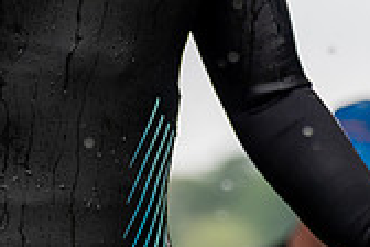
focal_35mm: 334
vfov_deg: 4.1
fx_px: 3433
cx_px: 53
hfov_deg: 6.2
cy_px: -127
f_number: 3.2
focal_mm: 97
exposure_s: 1/400
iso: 320
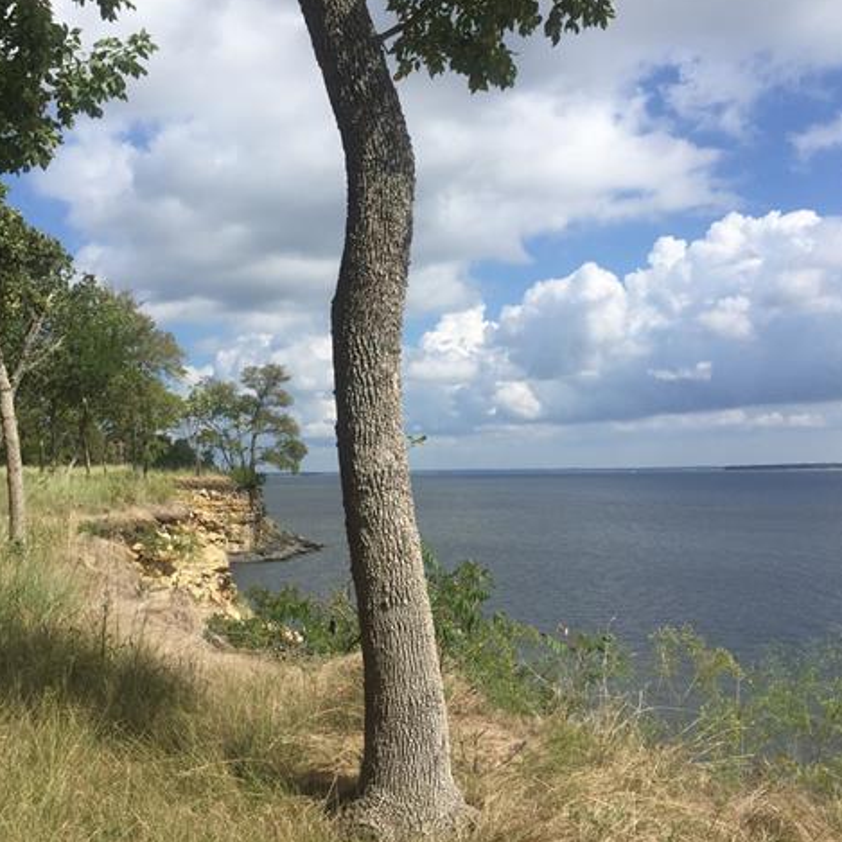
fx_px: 963
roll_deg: +0.0
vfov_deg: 47.2
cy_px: 418
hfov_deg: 47.0
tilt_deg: +4.1
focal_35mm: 35
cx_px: 338
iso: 32
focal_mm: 4.15
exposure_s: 1/2825
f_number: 2.2
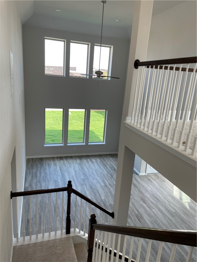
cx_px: 98
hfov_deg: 53.1
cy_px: 131
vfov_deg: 67.3
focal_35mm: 26
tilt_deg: -15.1
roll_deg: -4.2
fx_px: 197
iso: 32
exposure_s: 1/127
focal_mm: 4.2
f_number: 1.6
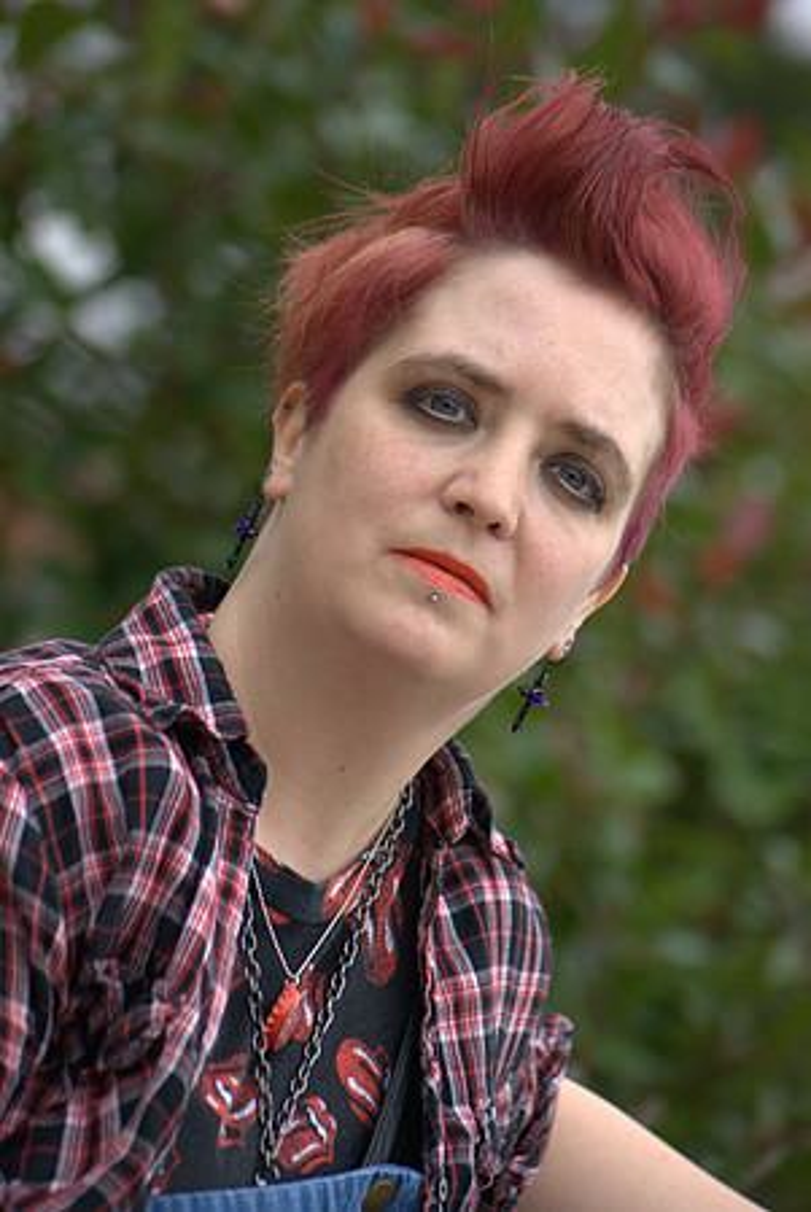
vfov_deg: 11.4
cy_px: 606
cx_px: 406
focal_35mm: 180
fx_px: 6068
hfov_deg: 7.6
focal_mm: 120
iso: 100
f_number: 4.5
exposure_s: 1/160
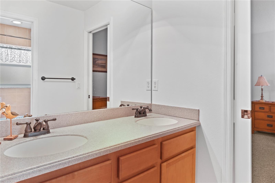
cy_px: 92
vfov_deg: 51.7
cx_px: 138
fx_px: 189
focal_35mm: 25
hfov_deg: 72.1
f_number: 4
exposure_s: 1/1.25
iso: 160
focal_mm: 16.5
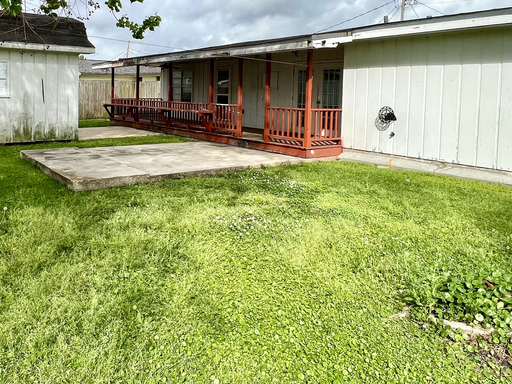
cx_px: 205
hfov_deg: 64.7
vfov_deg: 50.1
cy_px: 117
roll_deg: -1.3
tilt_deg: -3.7
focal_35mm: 27
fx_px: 399
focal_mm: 1.57
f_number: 1.8
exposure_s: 1/1672
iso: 32
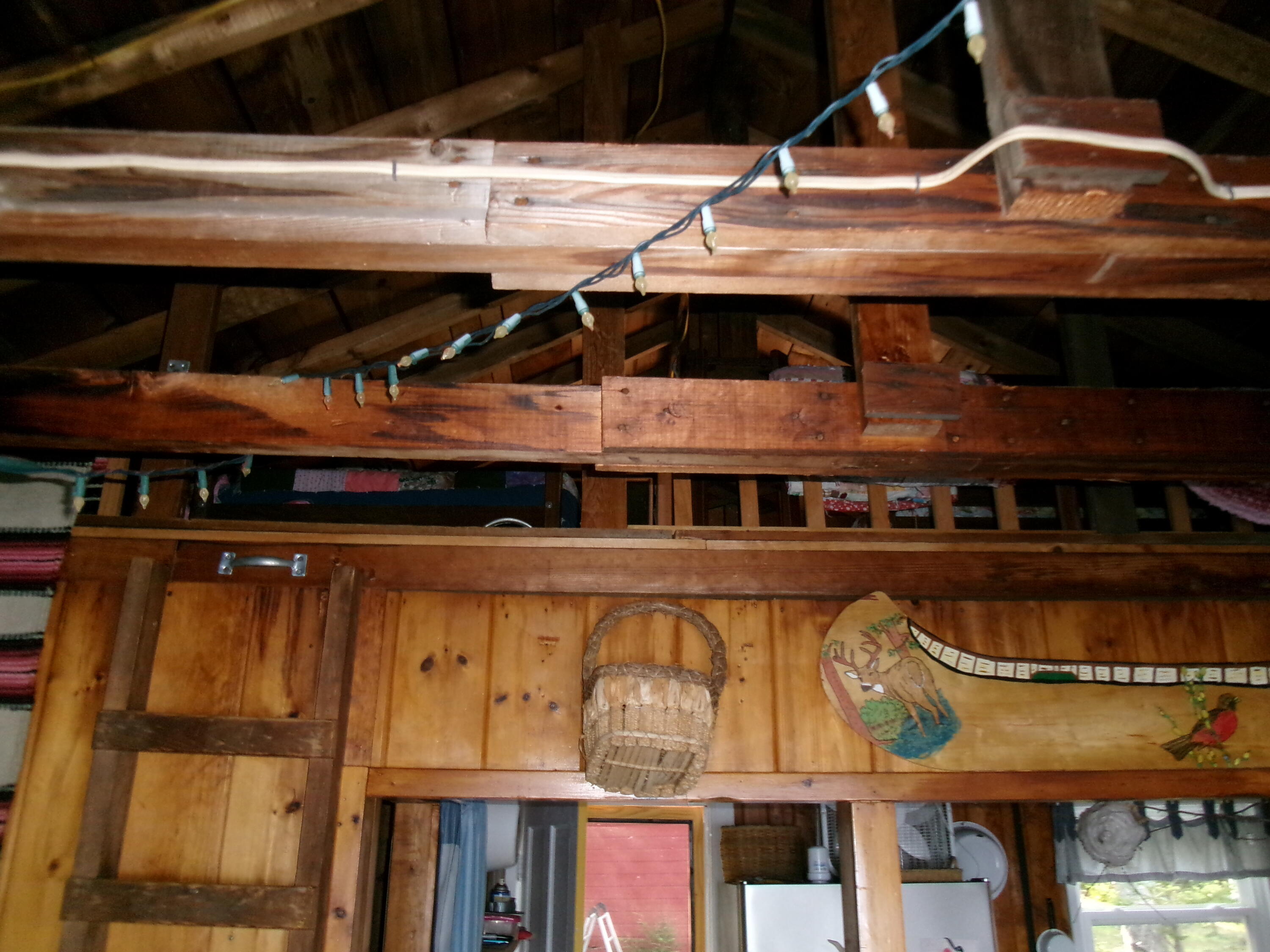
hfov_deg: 63.4
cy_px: 476
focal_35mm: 28
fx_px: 1027
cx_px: 635
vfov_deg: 49.7
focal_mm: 5.1
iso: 400
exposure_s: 1/34
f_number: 3.9
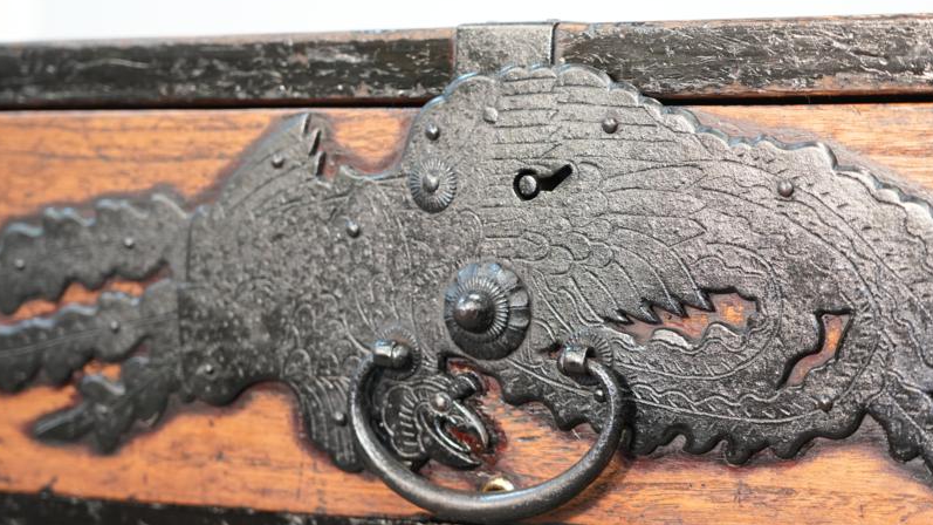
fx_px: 2820
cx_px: 474
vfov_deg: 10.6
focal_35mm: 114
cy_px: 237
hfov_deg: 18.8
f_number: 4
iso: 2500
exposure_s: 1/80
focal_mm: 80
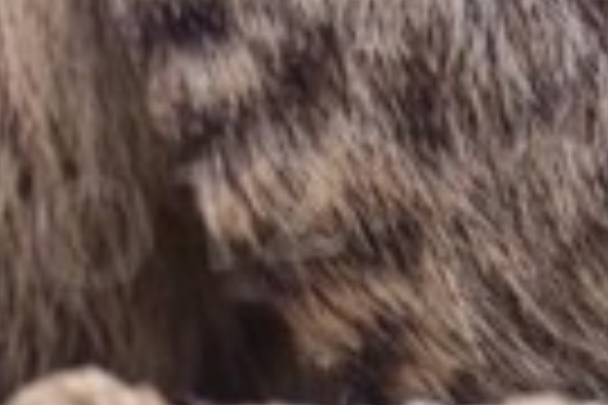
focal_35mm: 4742
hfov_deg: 0.4
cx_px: 1031
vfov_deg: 0.3
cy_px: -605
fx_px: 80081
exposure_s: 1/800
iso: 500
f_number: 6.3
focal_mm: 800
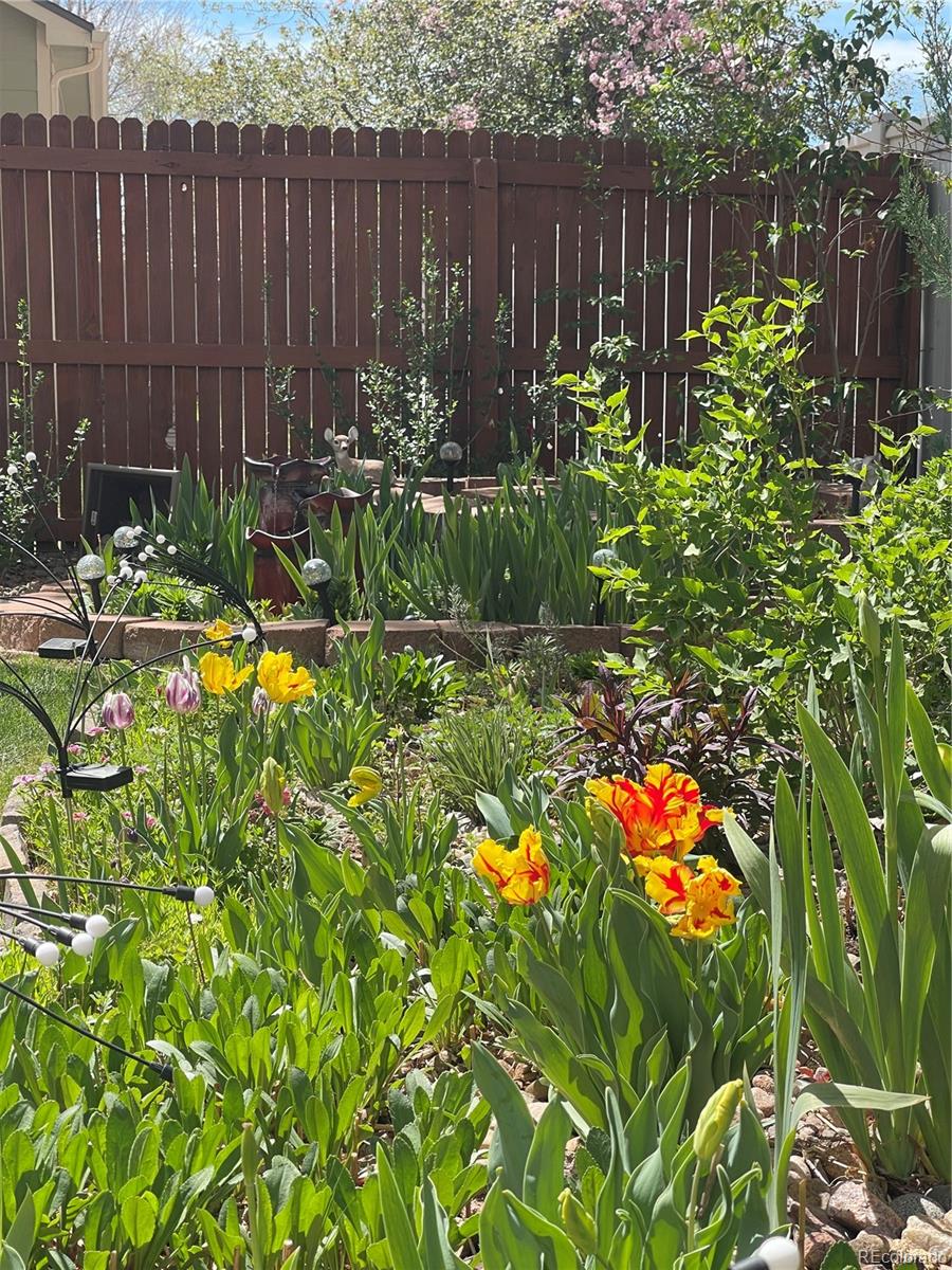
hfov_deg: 22.9
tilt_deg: -7.4
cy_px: 635
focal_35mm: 64
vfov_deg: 30.3
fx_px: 2347
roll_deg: -0.4
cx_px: 476
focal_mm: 7.5
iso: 20
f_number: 2.2
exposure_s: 1/473
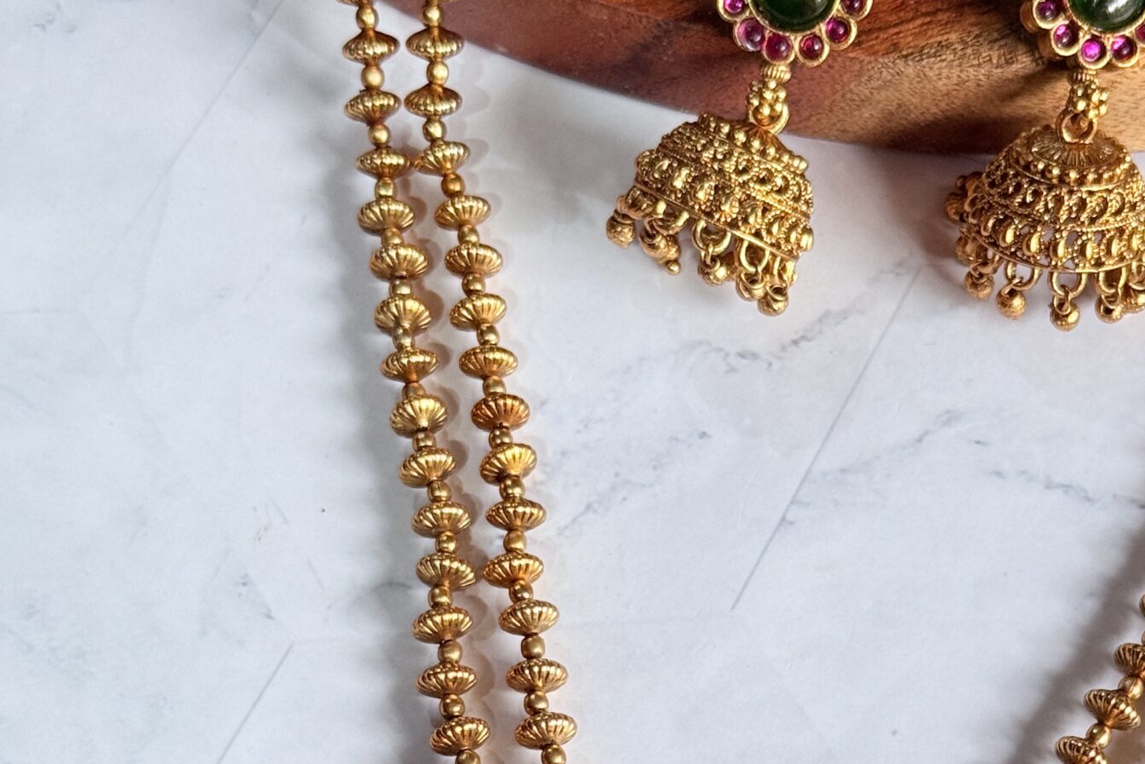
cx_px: 804
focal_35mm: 95
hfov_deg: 21.3
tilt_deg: -69.4
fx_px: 3022
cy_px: 698
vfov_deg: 14.3
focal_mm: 6.76
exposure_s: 1/50
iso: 64
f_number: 1.78
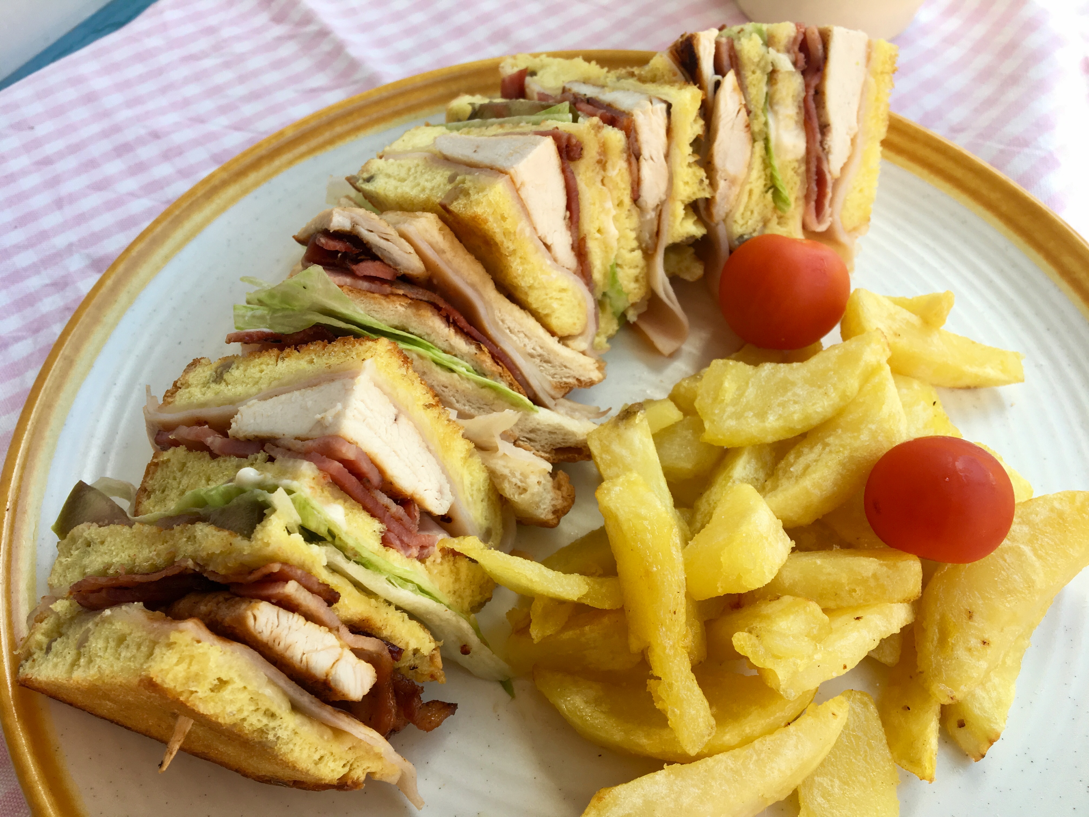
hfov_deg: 61.7
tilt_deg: -55.9
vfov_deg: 48.2
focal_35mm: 29
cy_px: 408
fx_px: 912
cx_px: 544
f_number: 2.2
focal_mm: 4.15
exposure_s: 1/100
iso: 25
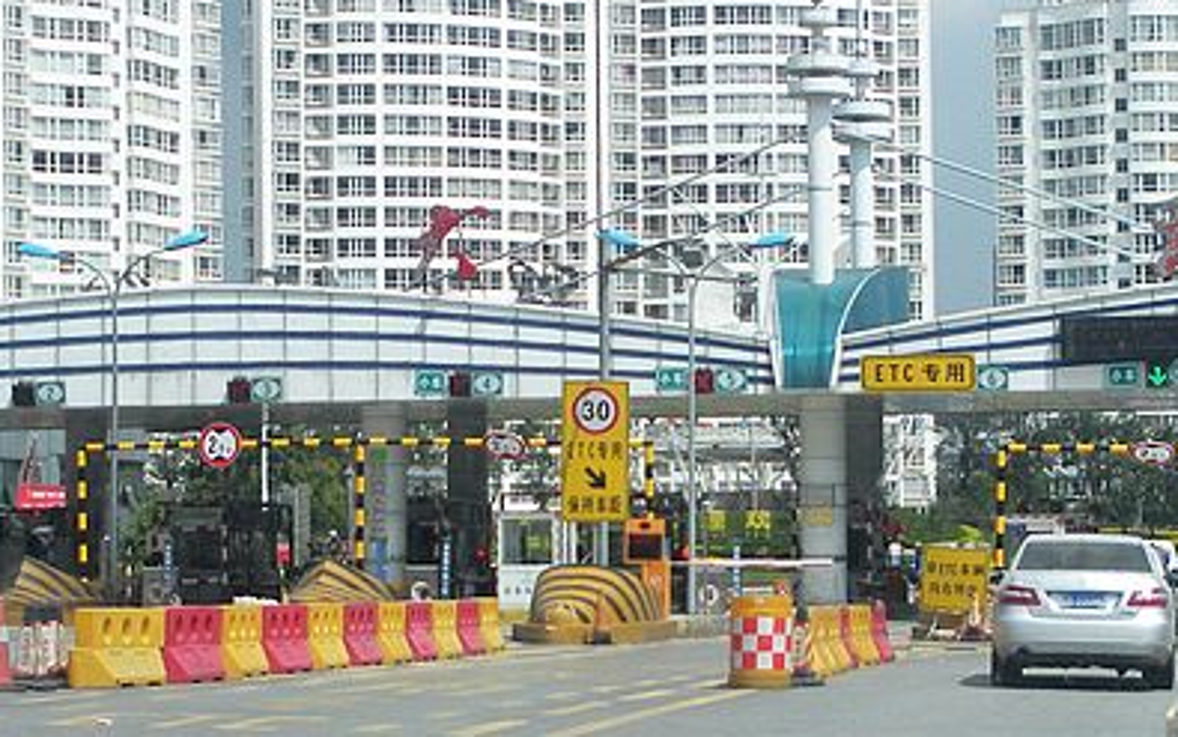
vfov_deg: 13.2
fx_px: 3179
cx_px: 784
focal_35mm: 99
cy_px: 382
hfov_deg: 20.9
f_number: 3.5
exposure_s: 1/667
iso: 64
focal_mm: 6.3
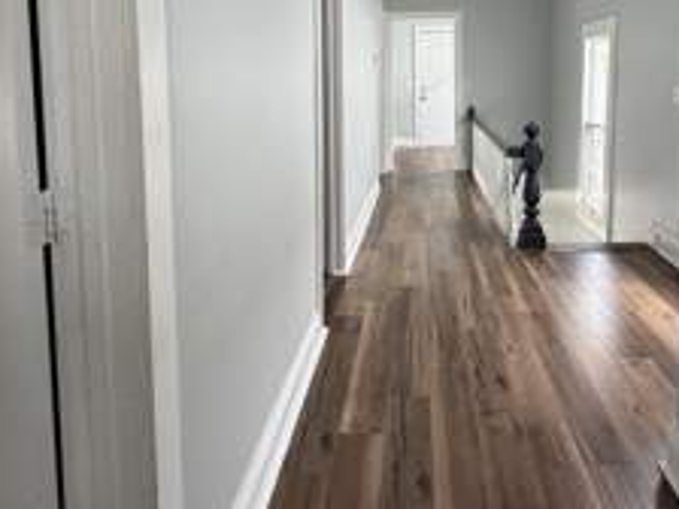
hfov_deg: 59.5
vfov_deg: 45.3
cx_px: 406
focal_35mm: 30
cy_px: 132
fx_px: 588
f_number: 2.2
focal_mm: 2.22
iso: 250
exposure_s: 1/121
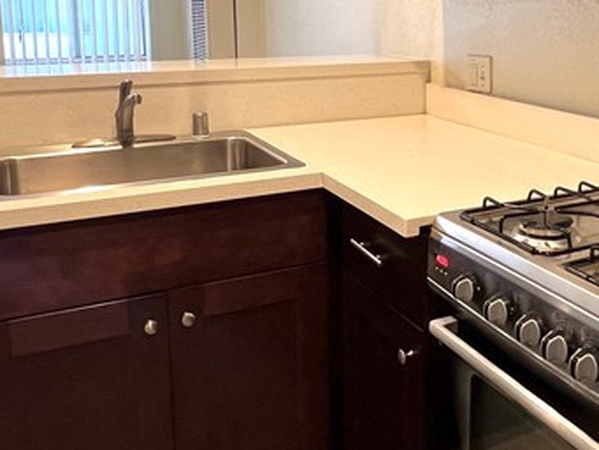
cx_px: 425
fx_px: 675
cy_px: 107
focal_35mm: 39
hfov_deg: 46.6
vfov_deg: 35.9
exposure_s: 1/60
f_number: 1.8
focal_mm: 1.57
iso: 200
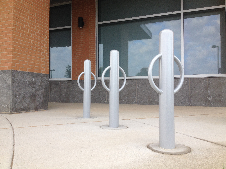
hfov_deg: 52.6
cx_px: 113
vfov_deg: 40.7
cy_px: 84
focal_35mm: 35
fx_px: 229
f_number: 2.4
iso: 50
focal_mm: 4.28
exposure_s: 1/186
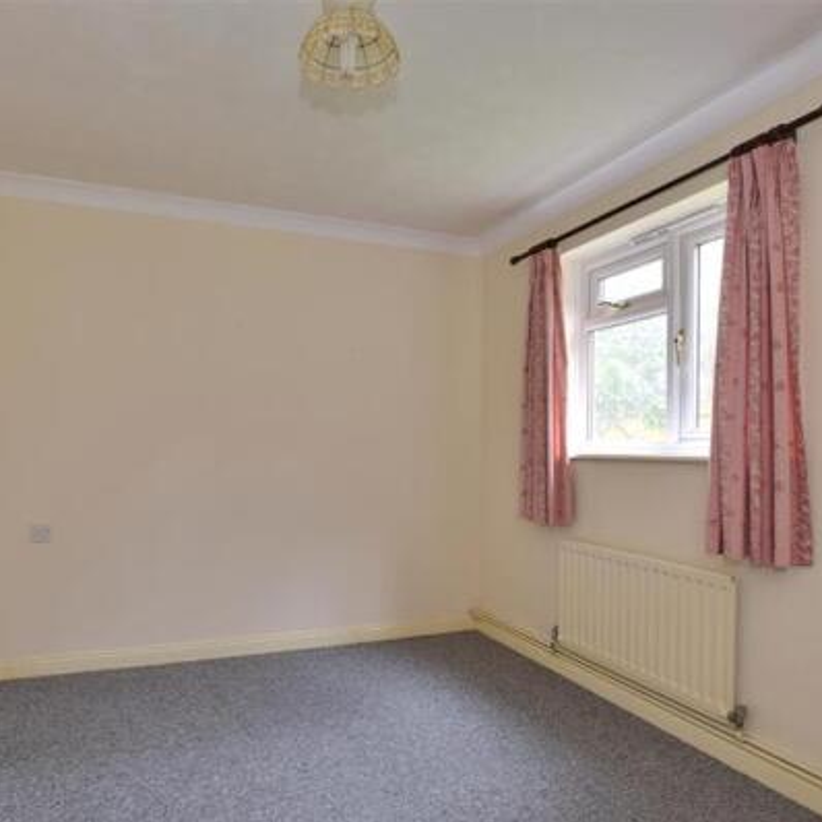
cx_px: 363
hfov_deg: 71.9
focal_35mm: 21
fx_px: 564
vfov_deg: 72.0
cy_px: 449
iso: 400
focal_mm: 10
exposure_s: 1/5
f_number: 11
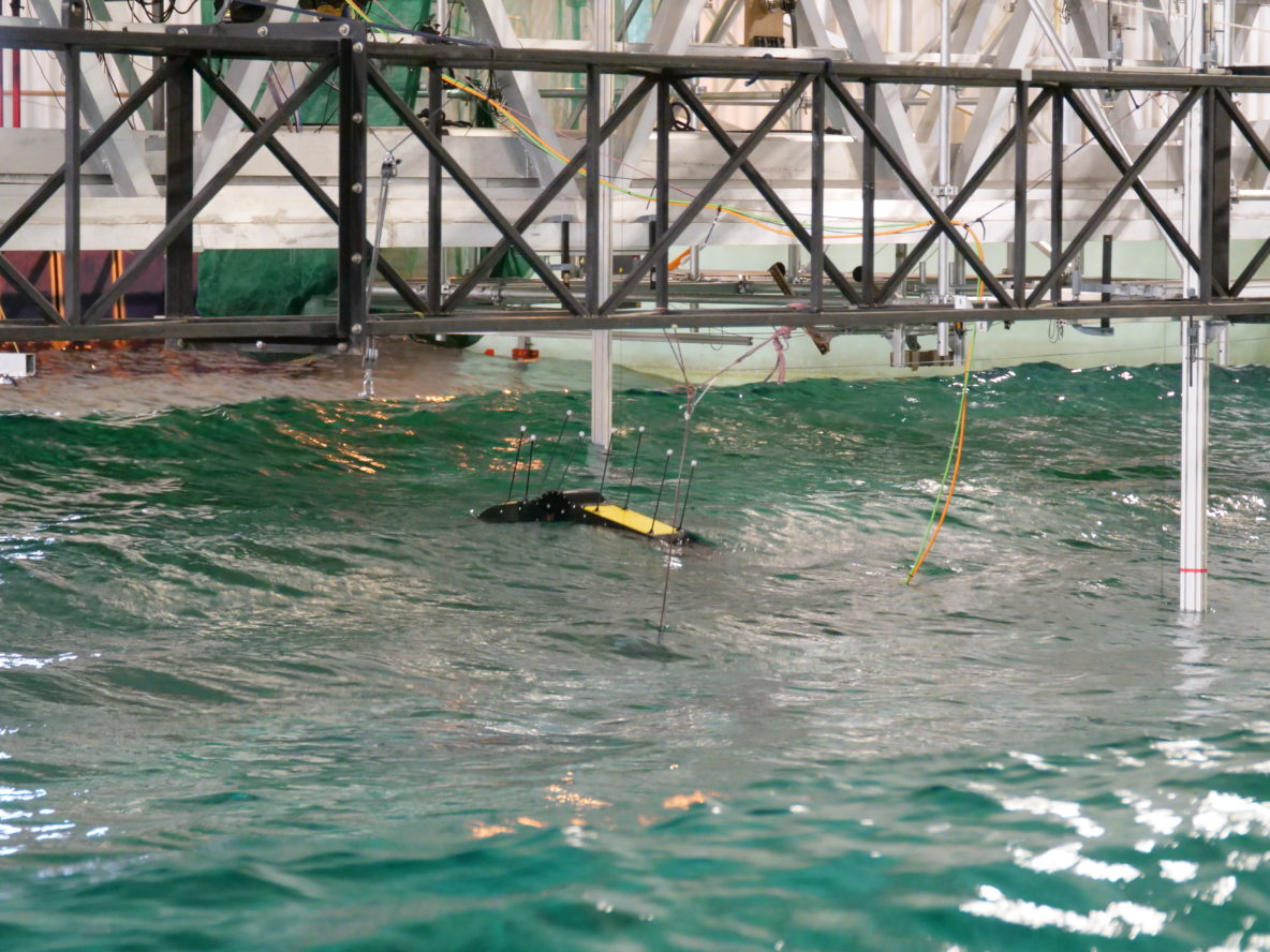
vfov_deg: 10.0
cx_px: 635
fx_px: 5430
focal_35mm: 148
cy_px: 476
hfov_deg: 13.3
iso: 3200
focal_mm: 74
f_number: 4
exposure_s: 1/40
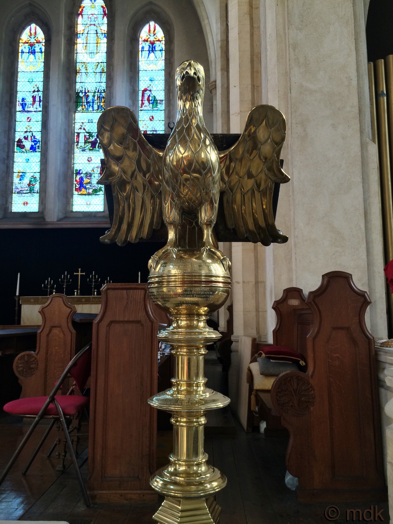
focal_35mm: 29
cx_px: 196
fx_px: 439
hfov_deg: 48.2
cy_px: 262
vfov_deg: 61.7
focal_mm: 4.15
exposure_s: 1/33
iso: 80
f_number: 2.2
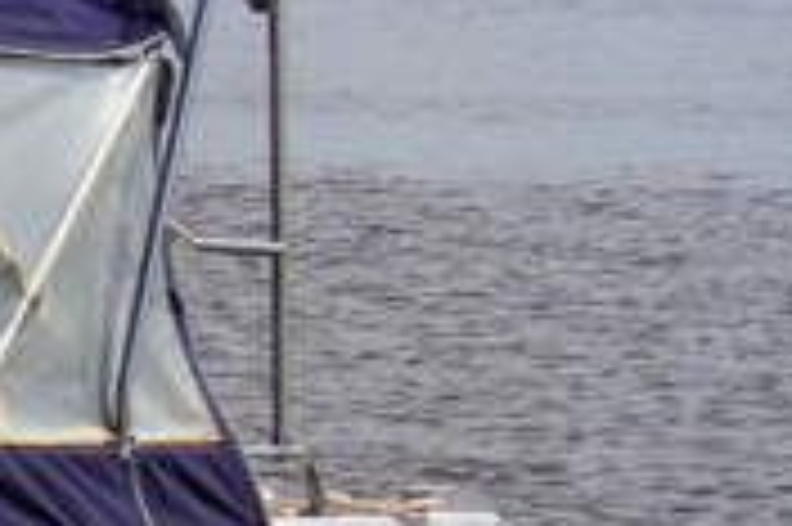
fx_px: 4506
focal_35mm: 205
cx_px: -770
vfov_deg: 6.7
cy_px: 400
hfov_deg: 9.4
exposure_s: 1/200
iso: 100
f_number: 10
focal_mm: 32
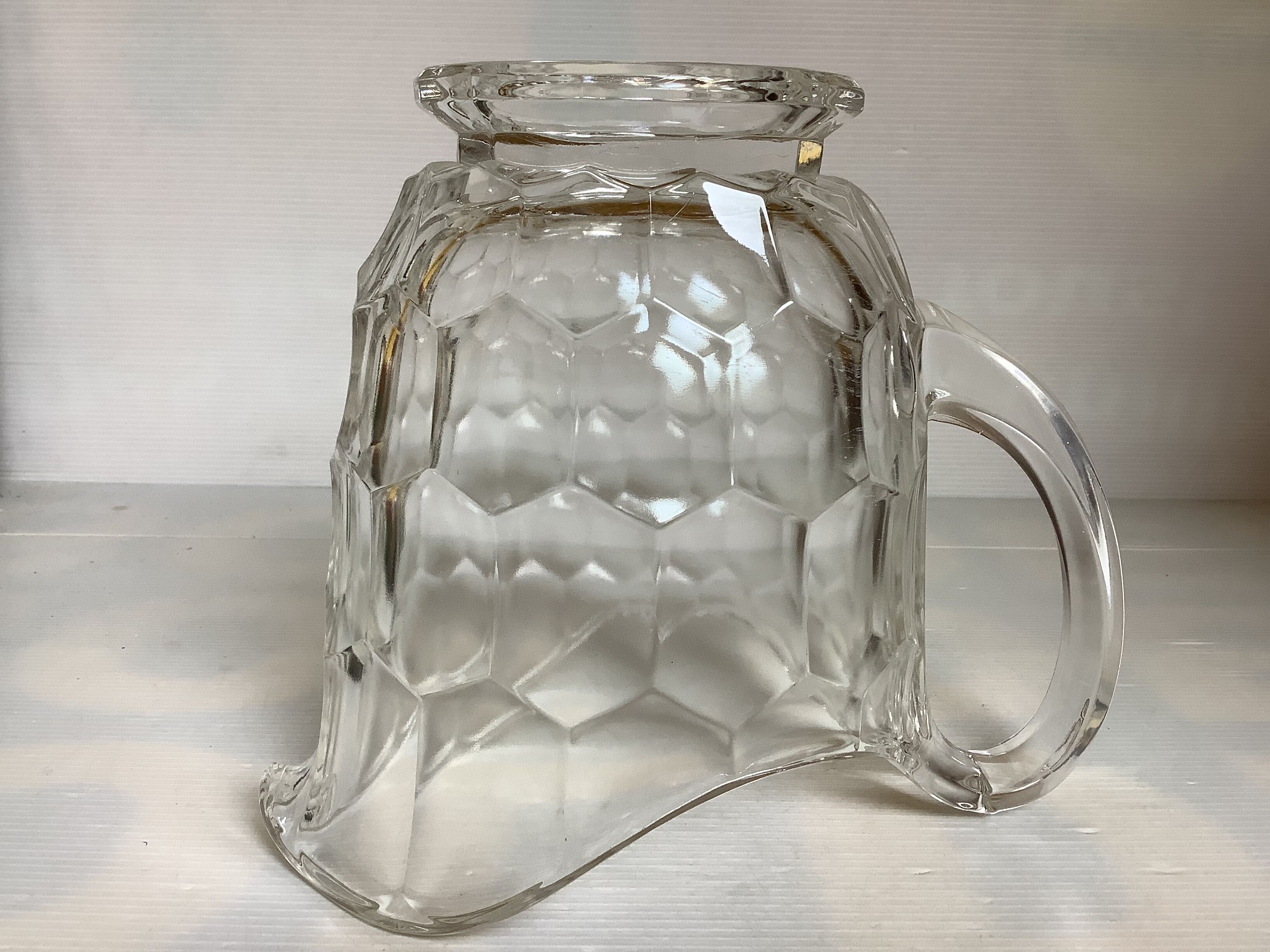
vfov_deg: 45.4
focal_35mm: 31
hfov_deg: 58.4
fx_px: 1137
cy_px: 476
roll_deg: -0.4
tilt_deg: -12.9
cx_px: 635
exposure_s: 1/50
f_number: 2.4
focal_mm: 3.3
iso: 64
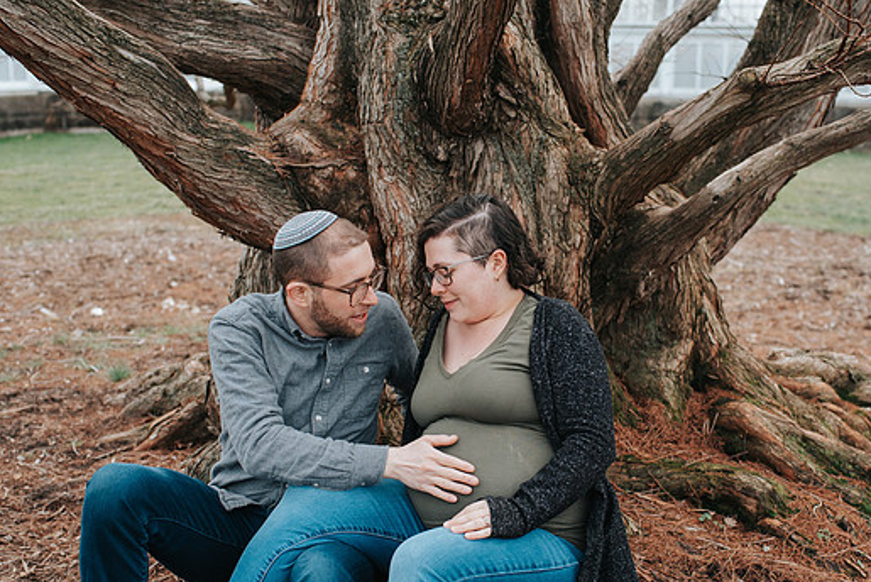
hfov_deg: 41.8
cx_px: 500
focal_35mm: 47
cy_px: 365
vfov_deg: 28.6
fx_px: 1138
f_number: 3.2
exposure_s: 1/800
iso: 640
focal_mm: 35
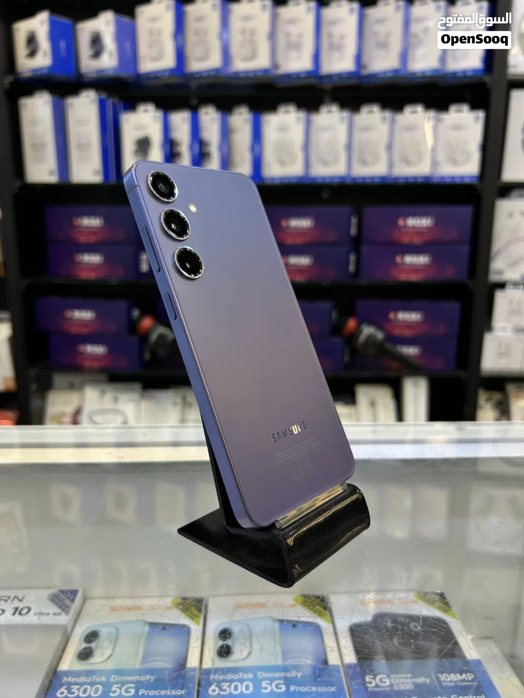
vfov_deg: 67.3
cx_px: 262
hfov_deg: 53.1
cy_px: 349
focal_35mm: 26
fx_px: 525
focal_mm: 5.7
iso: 40
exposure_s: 1/181
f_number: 1.5
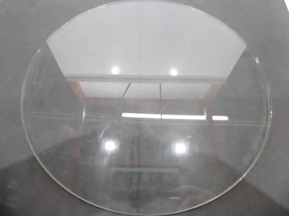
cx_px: 144
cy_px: 108
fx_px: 200
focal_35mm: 24
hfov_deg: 71.6
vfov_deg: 56.8
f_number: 3.1
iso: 250
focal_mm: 4.3
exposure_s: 1/60
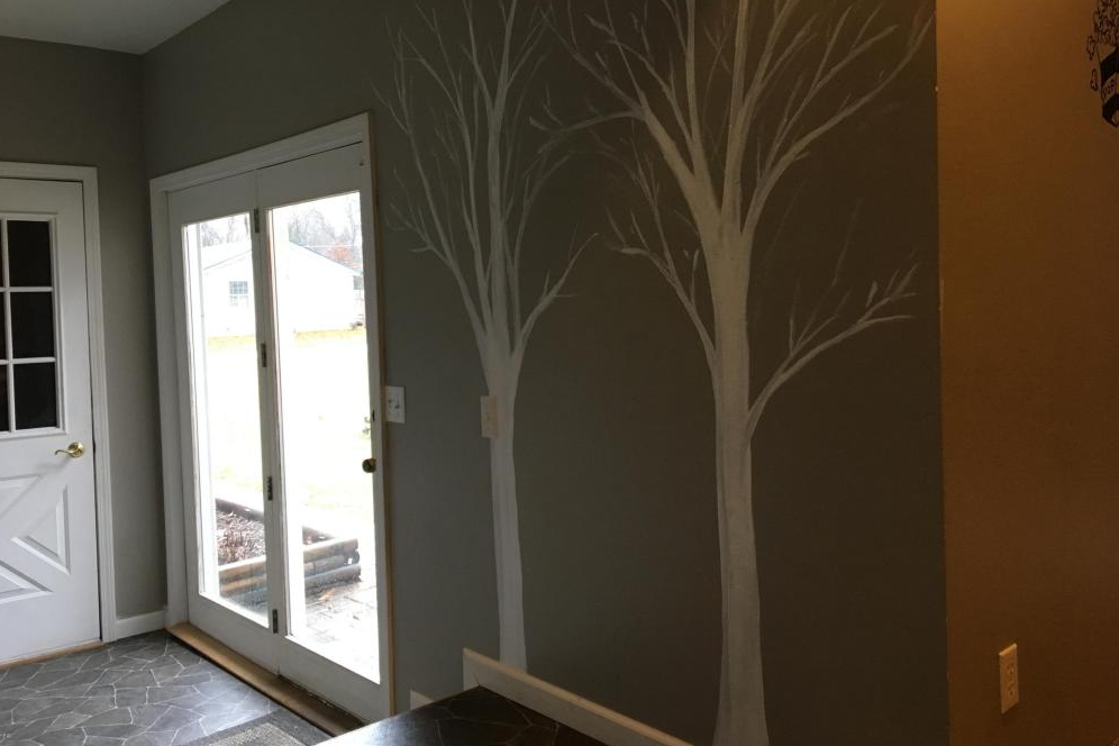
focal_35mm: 31
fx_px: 964
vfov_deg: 42.3
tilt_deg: -1.7
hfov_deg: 60.3
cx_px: 551
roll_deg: +1.2
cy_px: 331
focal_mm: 4.15
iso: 100
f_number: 2.2
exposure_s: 1/30
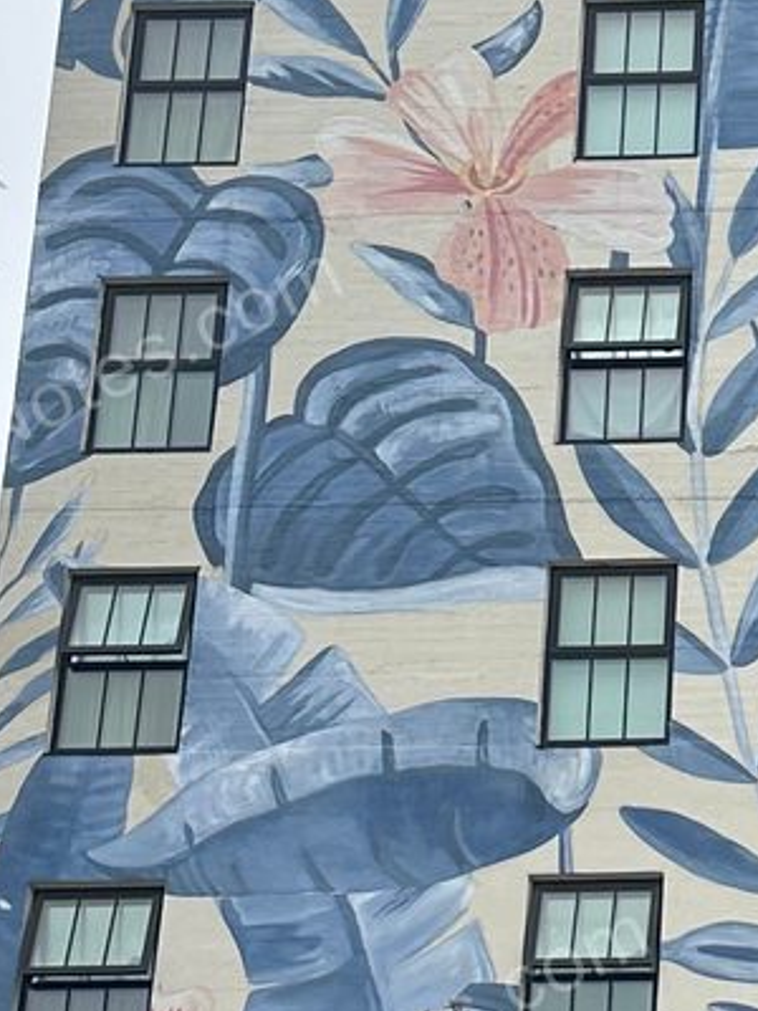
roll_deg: -1.1
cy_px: 770
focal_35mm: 128
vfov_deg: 15.3
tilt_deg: +25.2
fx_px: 3737
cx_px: 1021
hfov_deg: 11.3
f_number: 1.78
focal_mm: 6.86
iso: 80
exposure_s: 1/1495
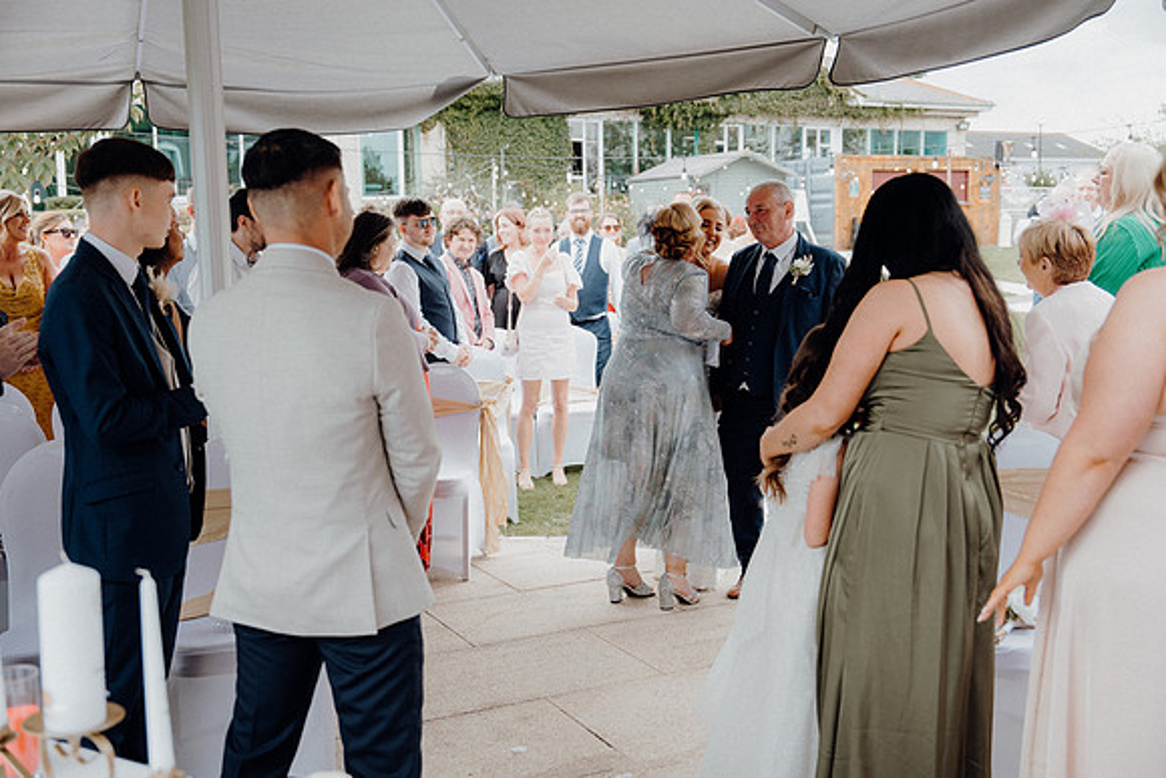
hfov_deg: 50.7
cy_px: 389
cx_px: 583
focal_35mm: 38
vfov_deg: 35.1
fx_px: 1231
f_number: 3.5
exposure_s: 1/200
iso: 125
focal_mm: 38
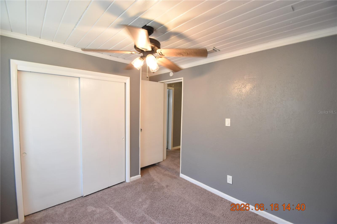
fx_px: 140
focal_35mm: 15
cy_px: 112
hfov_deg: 100.4
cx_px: 168
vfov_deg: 77.3
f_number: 4
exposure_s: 1/60
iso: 800
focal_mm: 10
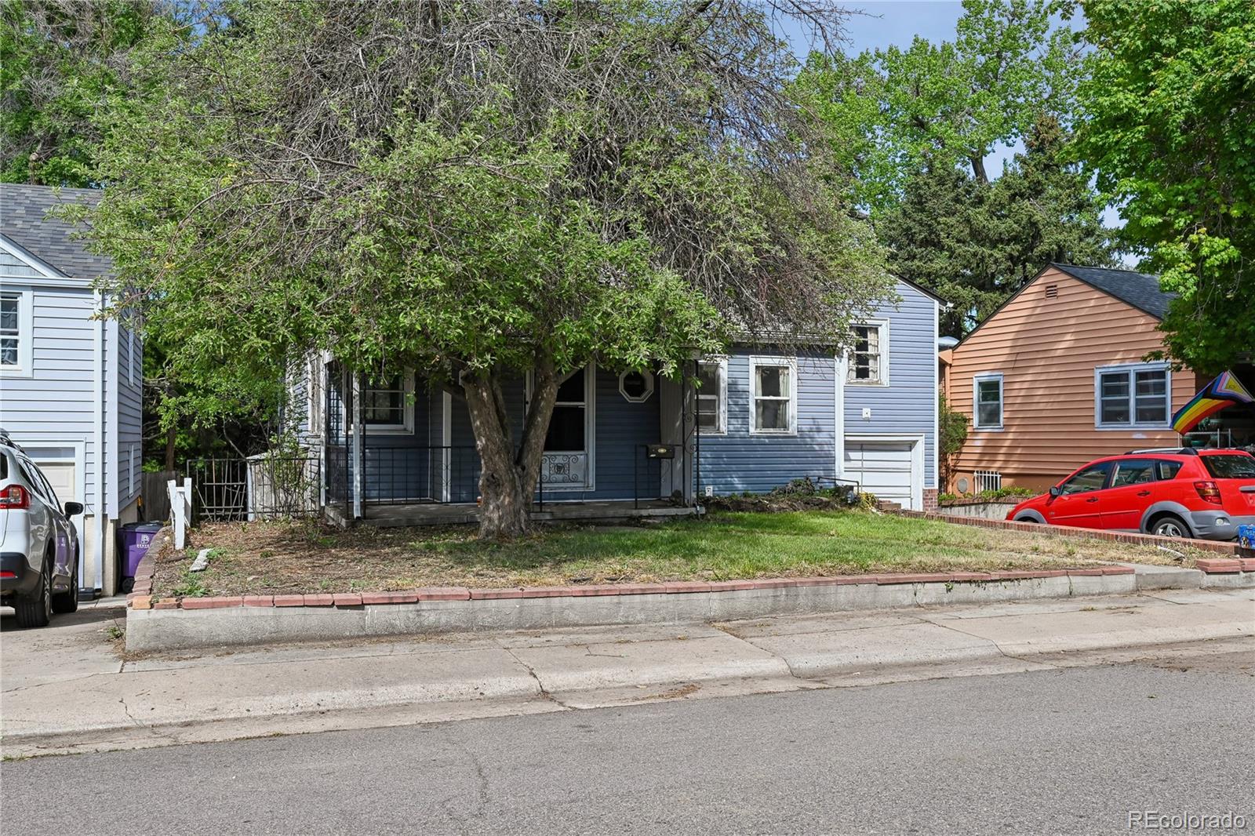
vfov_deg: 43.6
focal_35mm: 30
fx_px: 1046
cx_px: 628
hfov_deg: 61.9
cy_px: 418
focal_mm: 30
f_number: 10
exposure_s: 1/400
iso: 400
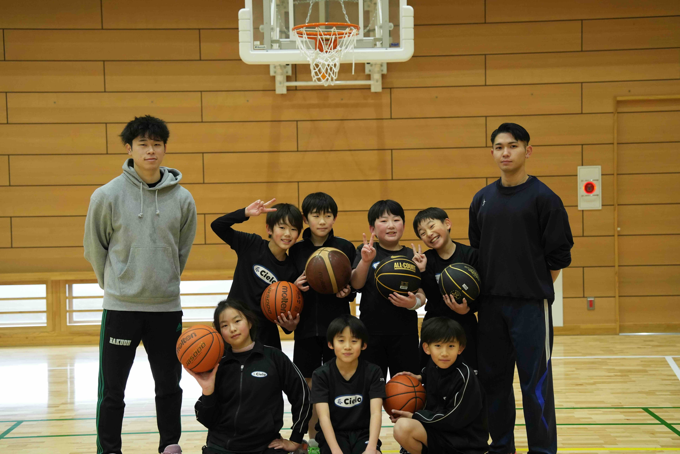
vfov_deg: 23.8
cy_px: 227
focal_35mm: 57
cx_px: 340
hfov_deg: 35.1
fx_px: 1077
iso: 3200
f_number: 2.8
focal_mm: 57
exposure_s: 1/200
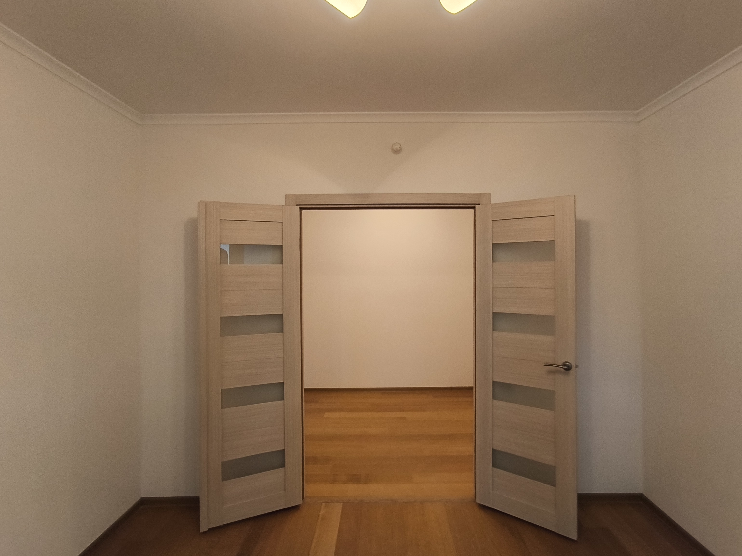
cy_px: 270
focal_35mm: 17
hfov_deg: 91.0
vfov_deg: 74.7
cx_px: 382
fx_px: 364
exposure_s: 1/50
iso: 100
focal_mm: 1.65
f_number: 2.2
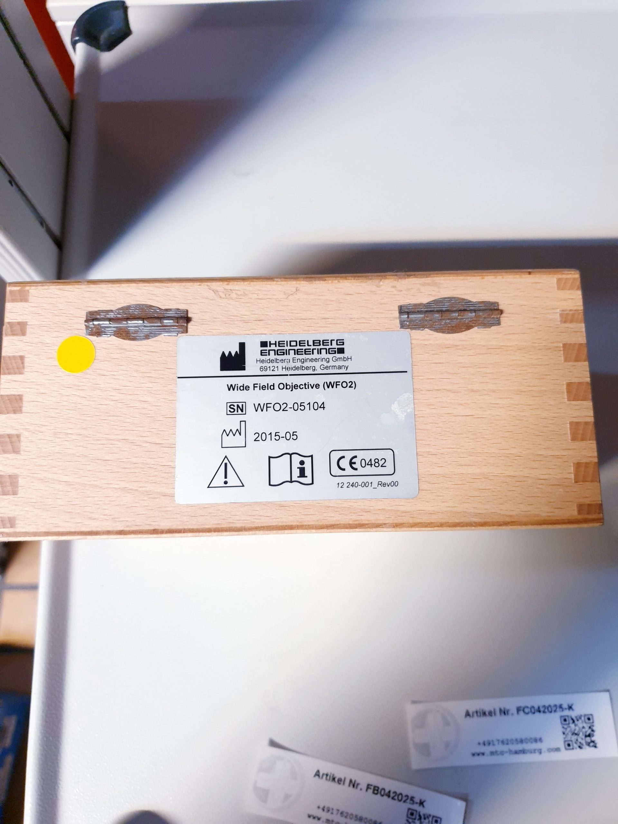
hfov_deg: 53.1
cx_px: 309
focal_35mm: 26
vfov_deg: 67.3
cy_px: 412
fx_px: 619
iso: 320
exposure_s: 1/50
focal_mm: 4.3
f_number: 1.5
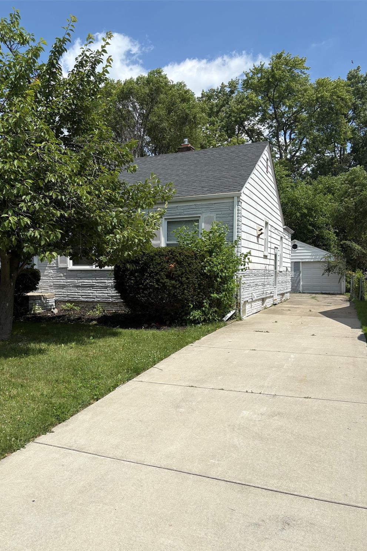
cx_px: 160
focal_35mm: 28
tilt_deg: -1.0
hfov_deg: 46.3
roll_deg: +0.0
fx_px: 428
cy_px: 285
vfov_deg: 65.5
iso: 50
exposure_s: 1/4950
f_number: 1.6
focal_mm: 5.96
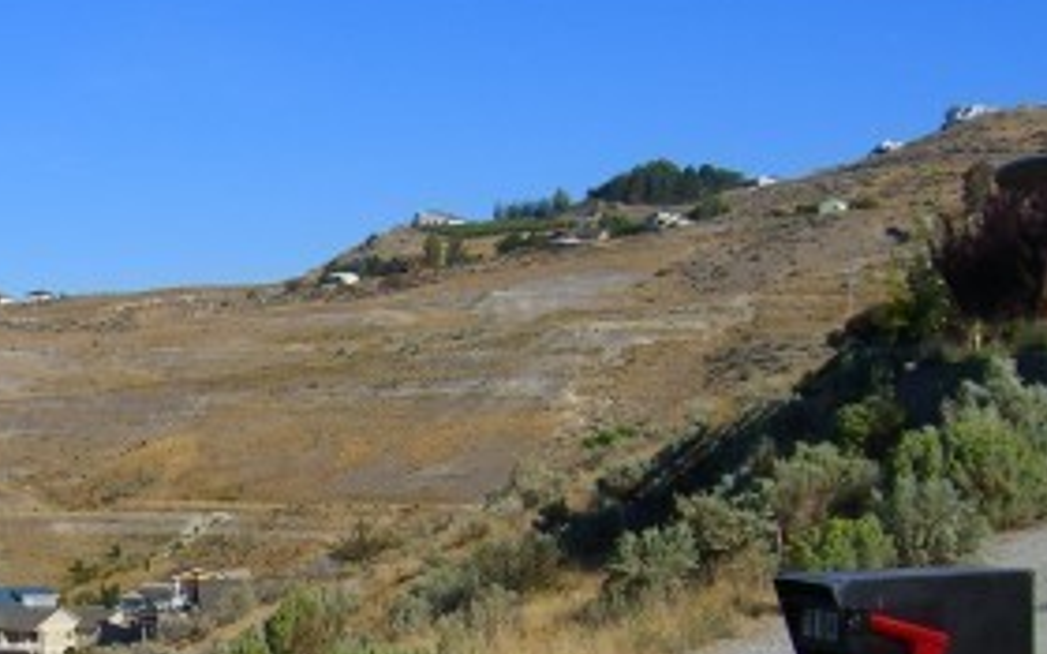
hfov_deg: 21.7
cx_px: 0
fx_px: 2625
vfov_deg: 14.0
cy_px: 661
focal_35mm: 92
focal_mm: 7.9
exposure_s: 1/250
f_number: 8
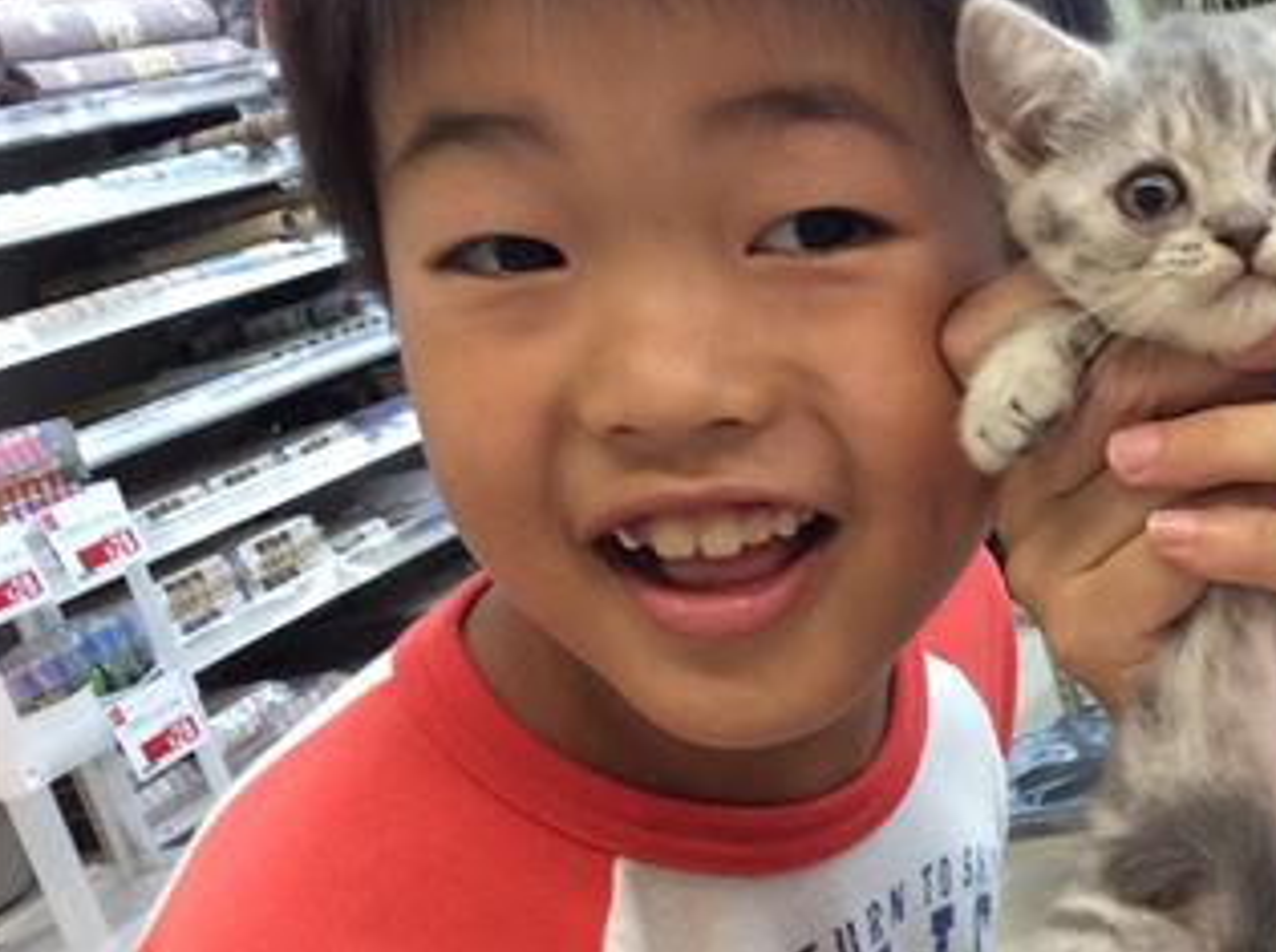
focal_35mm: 61
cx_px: 1191
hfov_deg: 30.1
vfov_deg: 23.8
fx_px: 2244
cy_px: 632
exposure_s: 1/24
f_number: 2.4
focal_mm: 3.3
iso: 80
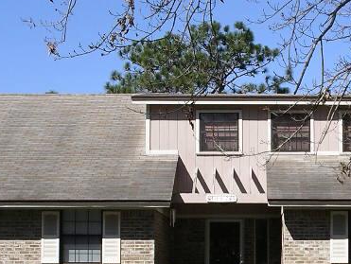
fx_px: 1035
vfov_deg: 14.5
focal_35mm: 102
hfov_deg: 19.0
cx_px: 295
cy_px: 182
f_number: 5.6
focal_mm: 7.8
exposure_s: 1/454
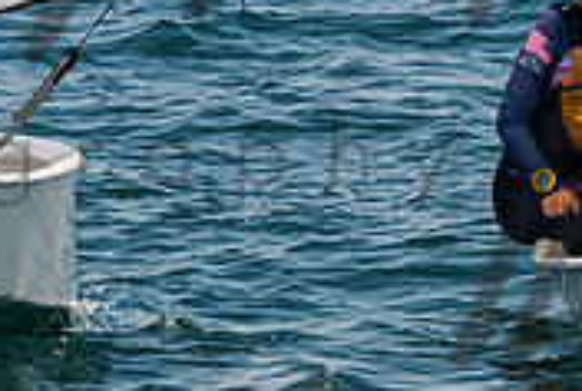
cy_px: 93
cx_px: 580
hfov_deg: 6.1
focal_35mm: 335
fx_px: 5425
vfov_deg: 4.1
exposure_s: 1/1250
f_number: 6
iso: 250
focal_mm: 79
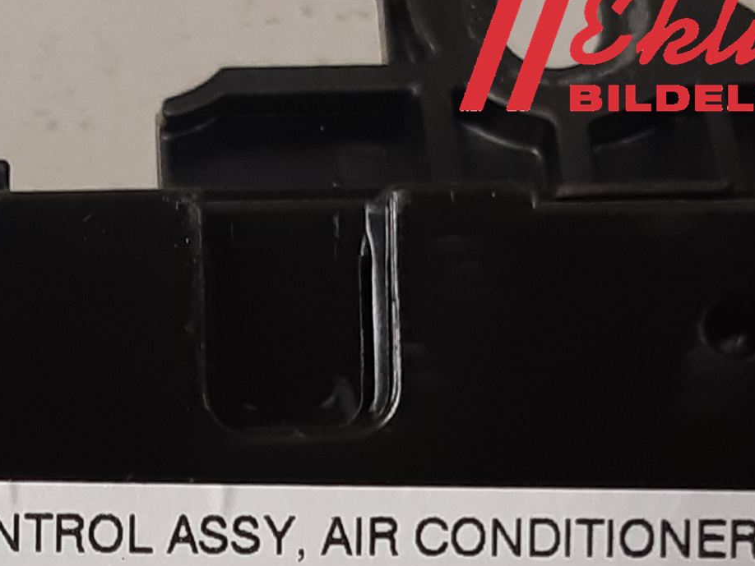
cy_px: 603
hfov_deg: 32.1
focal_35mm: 58
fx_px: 1265
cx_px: 122
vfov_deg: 23.8
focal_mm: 3.93
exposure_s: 1/50
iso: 100
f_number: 1.7
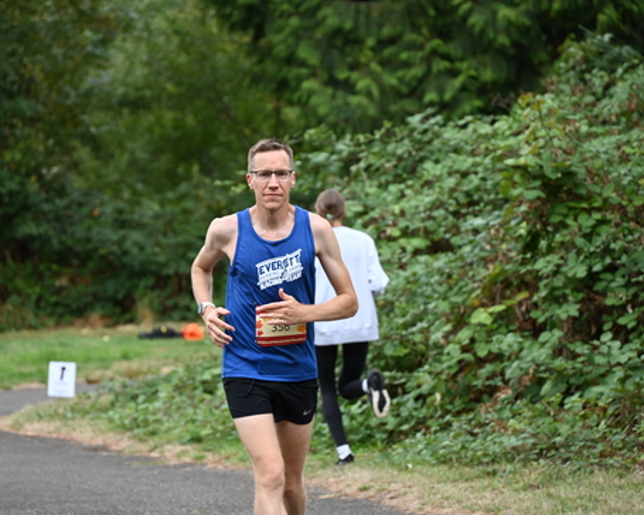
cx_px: 279
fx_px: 4327
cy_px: 258
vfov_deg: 6.8
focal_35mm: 227
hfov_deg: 8.5
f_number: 6.3
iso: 560
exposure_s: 1/250
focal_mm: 200
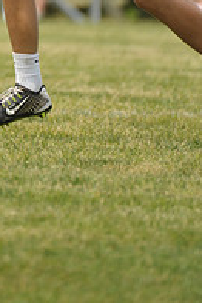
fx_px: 9932
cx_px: -52
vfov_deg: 1.8
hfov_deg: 1.2
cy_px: -137
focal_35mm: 1178
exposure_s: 1/2500
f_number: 4
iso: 800
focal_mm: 400
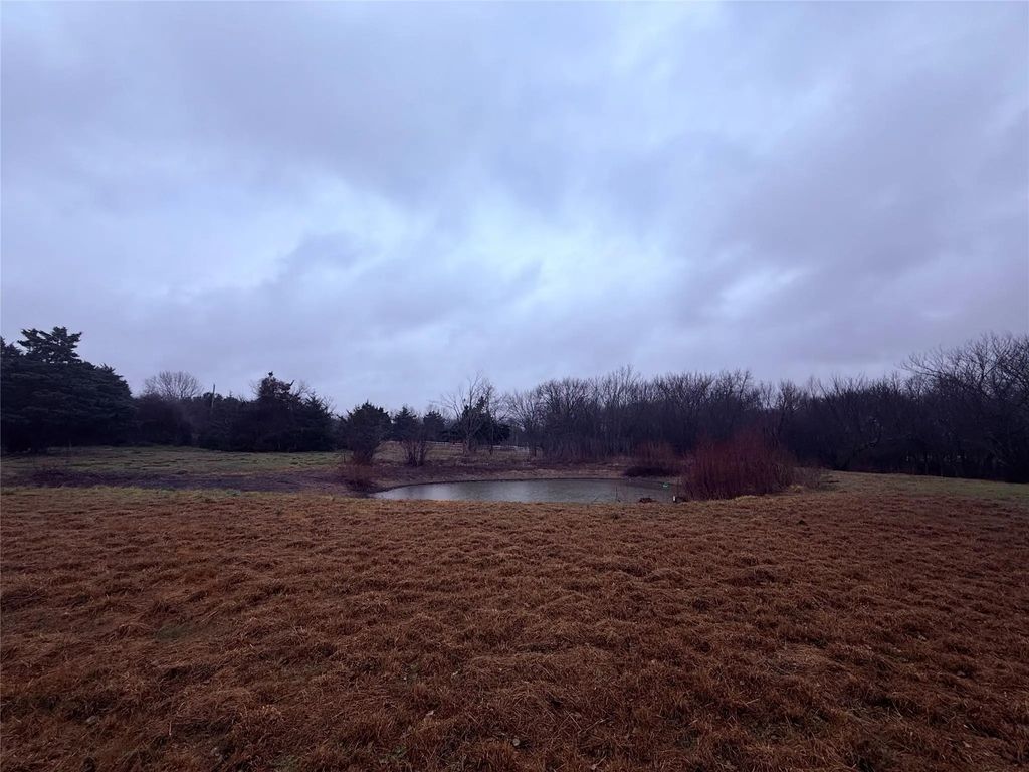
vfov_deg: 85.7
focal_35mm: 14
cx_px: 514
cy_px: 386
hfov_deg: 102.1
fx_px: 416
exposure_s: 1/359
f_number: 2.2
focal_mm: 2.22
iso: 50
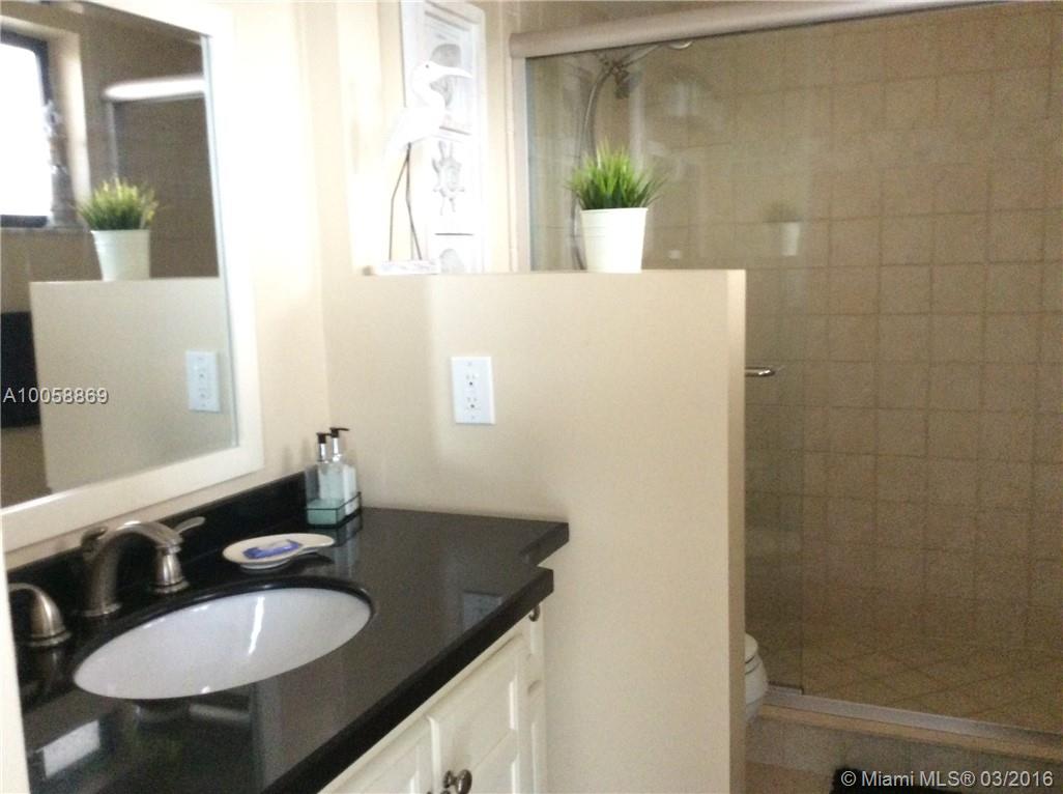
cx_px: 532
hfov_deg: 56.9
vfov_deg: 44.0
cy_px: 397
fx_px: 981
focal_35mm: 32
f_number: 2.4
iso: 320
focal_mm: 3.3
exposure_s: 1/24
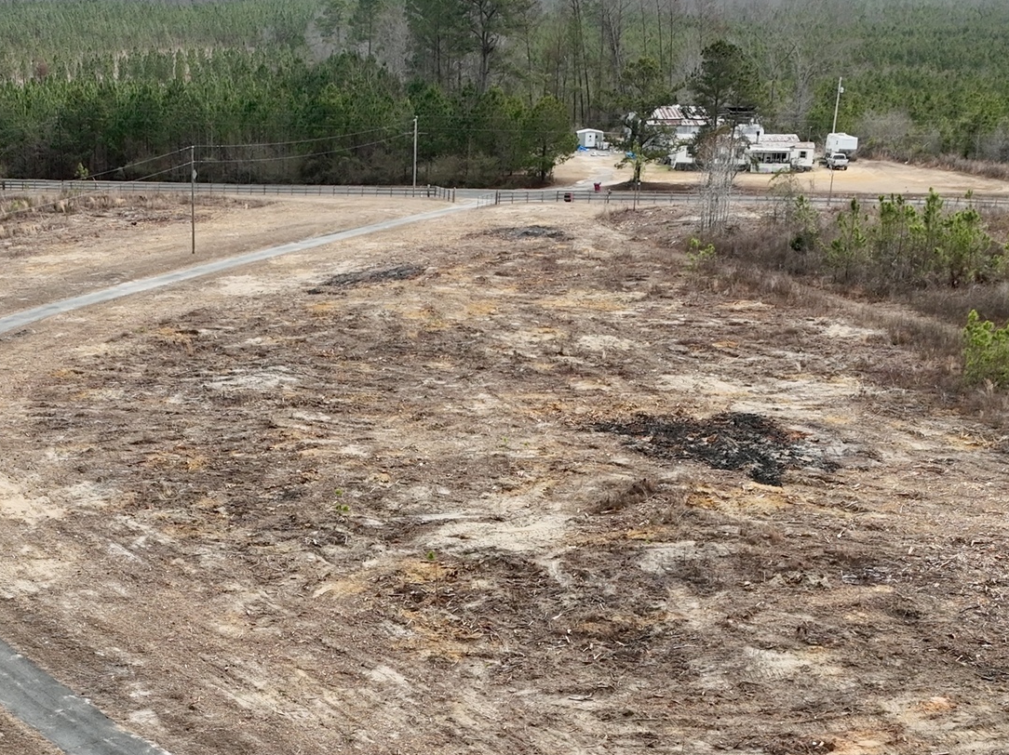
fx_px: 1981
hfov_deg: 27.9
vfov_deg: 20.6
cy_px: 816
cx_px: 172
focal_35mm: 68
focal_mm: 12.29
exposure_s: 1/1600
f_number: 2.8
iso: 200
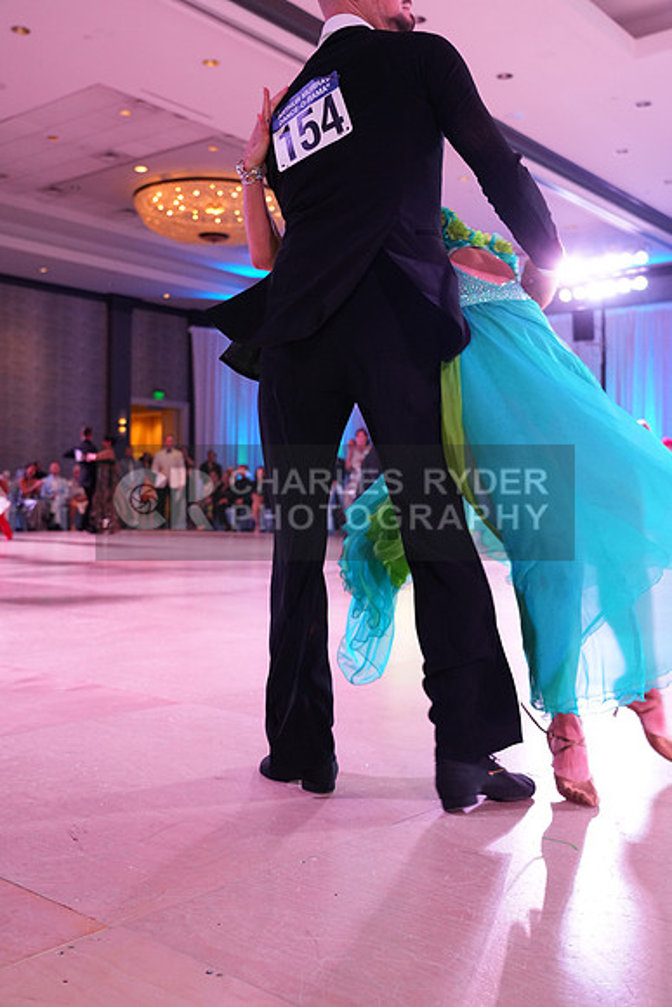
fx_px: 979
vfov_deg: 54.4
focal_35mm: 35
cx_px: 336
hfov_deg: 37.9
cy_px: 504
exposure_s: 1/250
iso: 2500
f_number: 4
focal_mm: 35
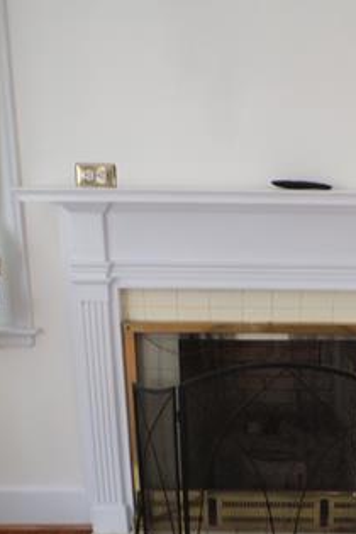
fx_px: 564
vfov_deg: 50.3
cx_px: 273
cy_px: 325
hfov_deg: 34.2
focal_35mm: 38
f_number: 3
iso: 200
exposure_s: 1/17
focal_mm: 4.3
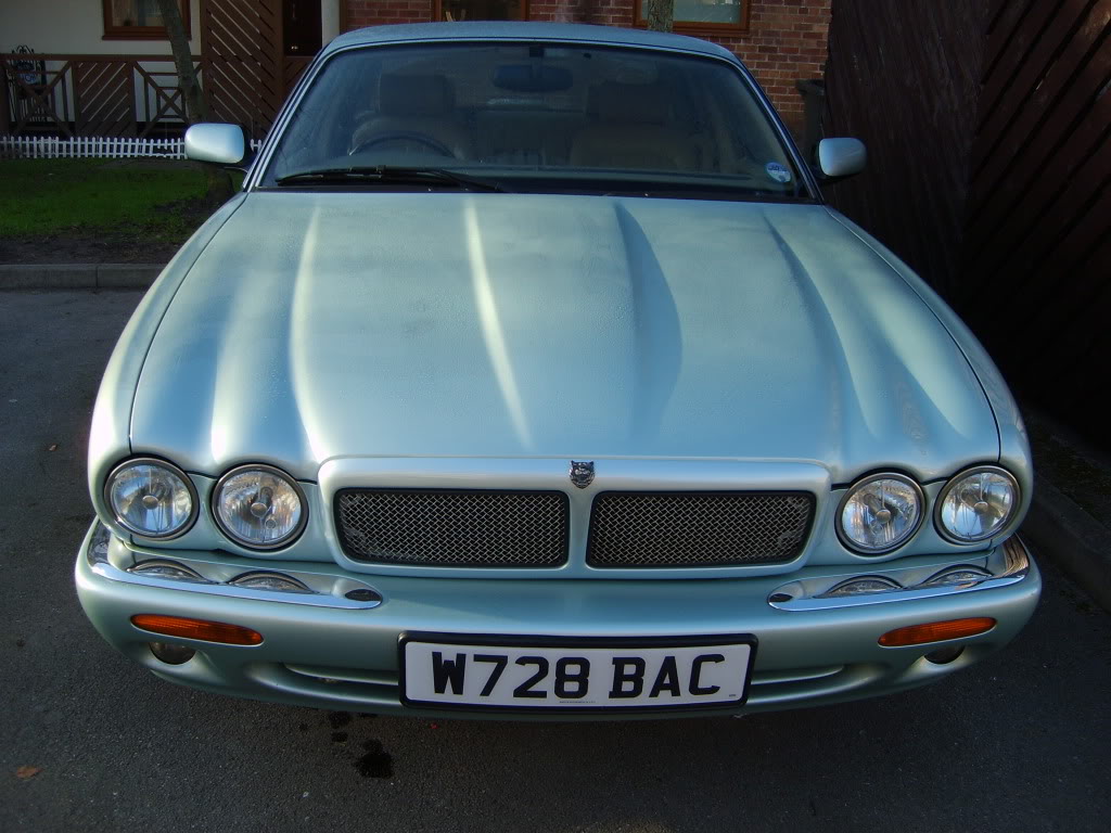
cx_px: 556
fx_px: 1123
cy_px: 416
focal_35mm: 35
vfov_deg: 40.7
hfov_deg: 52.6
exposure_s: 1/250
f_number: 2.8
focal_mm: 5.8
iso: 50
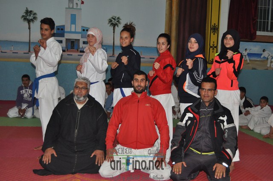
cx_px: 136
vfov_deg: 28.9
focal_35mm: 46
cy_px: 90
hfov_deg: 42.4
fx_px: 352
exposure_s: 1/60
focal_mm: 31
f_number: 4.2
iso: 800
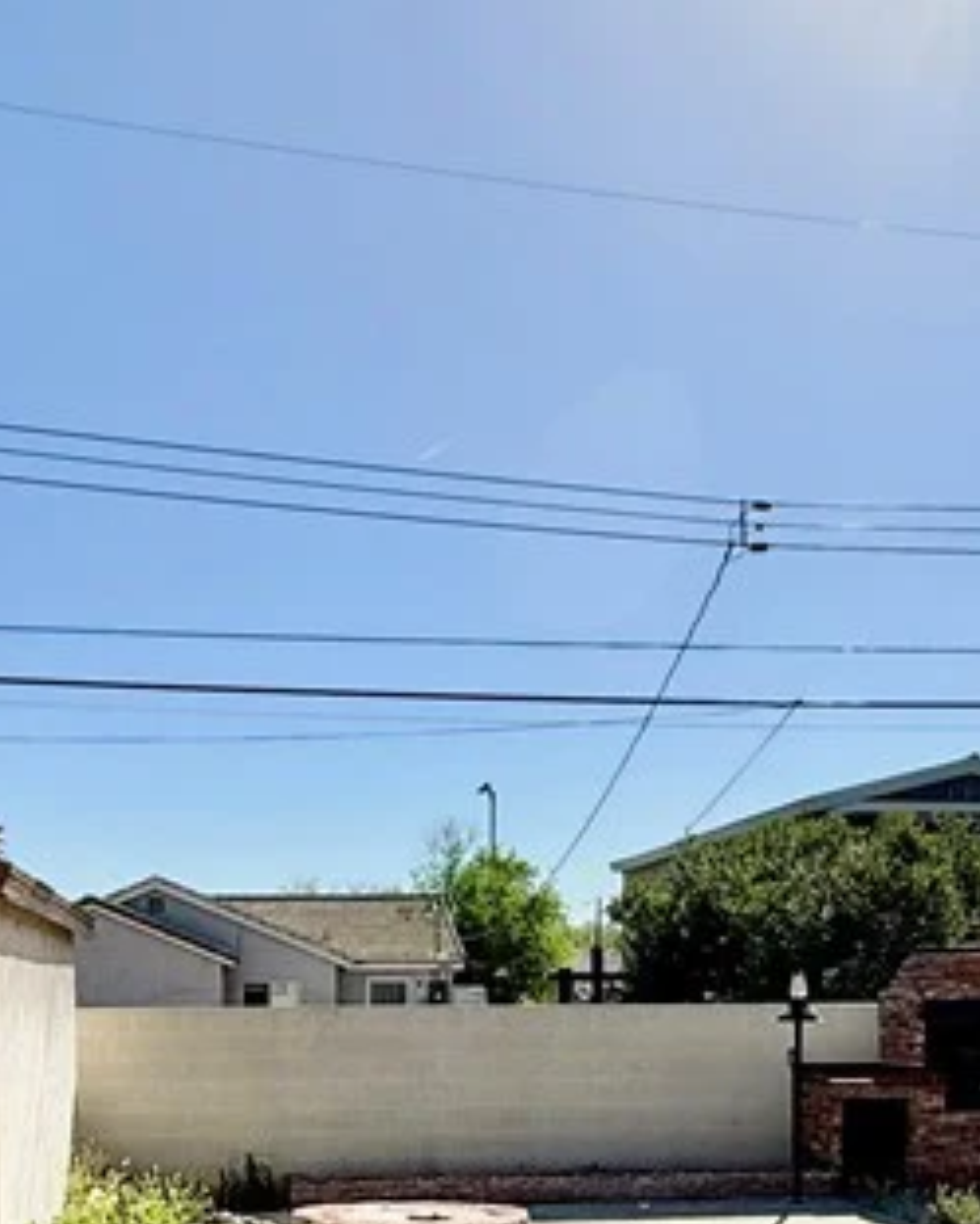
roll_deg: +1.4
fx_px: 1631
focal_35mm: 45
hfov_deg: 33.2
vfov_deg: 38.7
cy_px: 1063
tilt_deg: -2.6
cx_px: 338
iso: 50
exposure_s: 1/3460
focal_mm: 2.22
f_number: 2.2
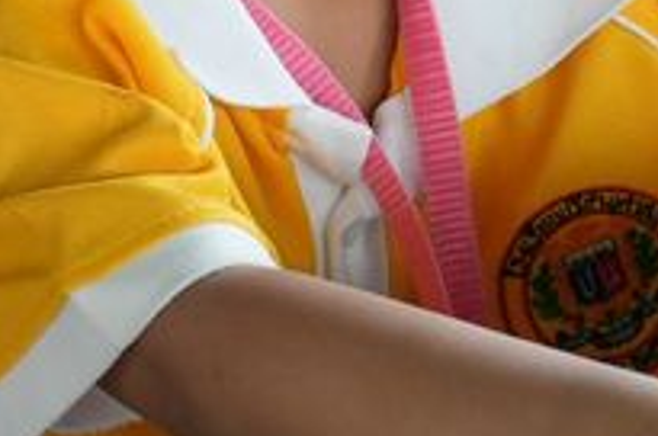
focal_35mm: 330
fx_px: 6022
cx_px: 823
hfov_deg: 6.2
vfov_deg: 4.1
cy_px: -353
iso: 1600
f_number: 5
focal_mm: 40
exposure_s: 1/250
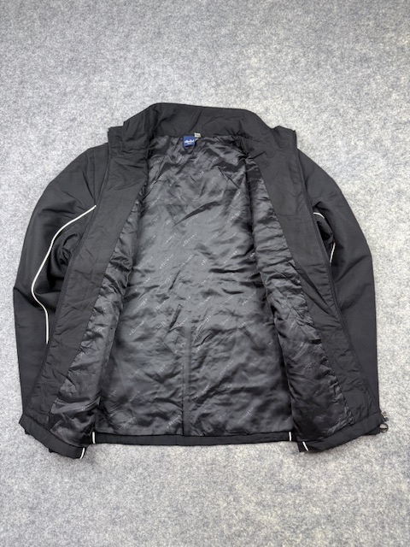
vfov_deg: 71.6
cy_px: 274
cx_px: 205
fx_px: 379
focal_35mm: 24
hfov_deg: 56.8
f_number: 1.78
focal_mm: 6.76
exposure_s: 1/100
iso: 125
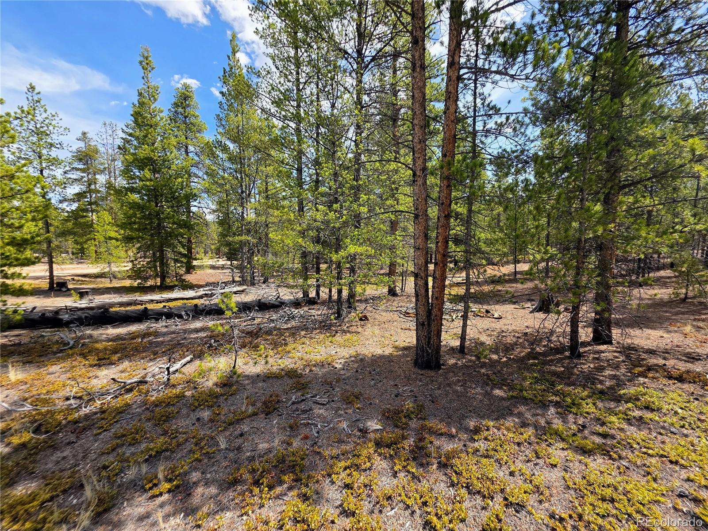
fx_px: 266
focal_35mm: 13
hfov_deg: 106.2
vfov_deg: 89.9
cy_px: 266
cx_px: 354
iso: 40
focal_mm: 2.2
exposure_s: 1/965
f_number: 1.9
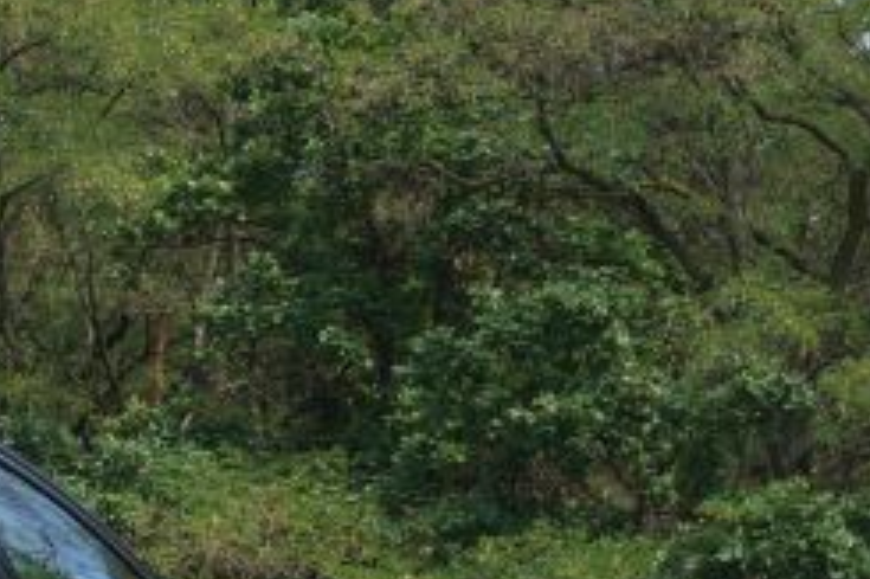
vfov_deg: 9.2
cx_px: -760
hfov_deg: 12.6
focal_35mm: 147
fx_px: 3550
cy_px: 618
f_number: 8
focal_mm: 24
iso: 100
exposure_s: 1/200
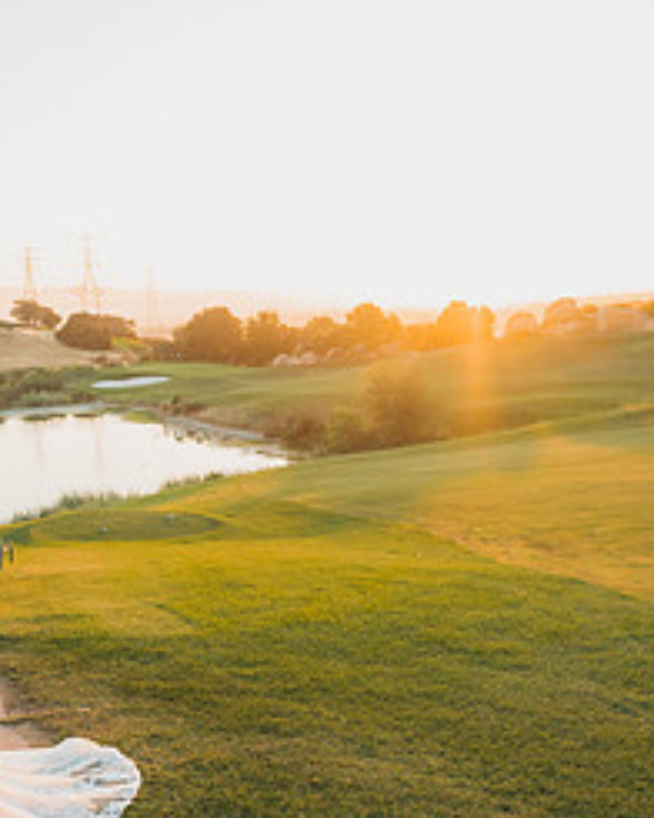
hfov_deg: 33.3
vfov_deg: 45.8
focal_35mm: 40
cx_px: -40
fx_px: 968
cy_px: 376
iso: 1250
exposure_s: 1/1250
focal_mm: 18
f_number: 2.8
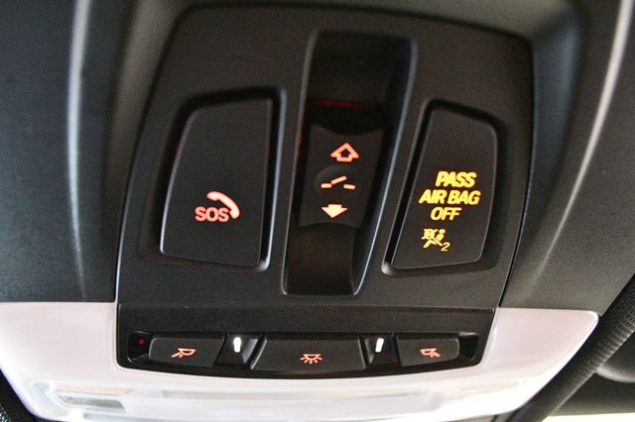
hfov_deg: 57.2
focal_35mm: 33
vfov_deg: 39.9
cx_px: 318
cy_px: 211
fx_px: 582
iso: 12800
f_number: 3.8
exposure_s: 1/40
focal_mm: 22
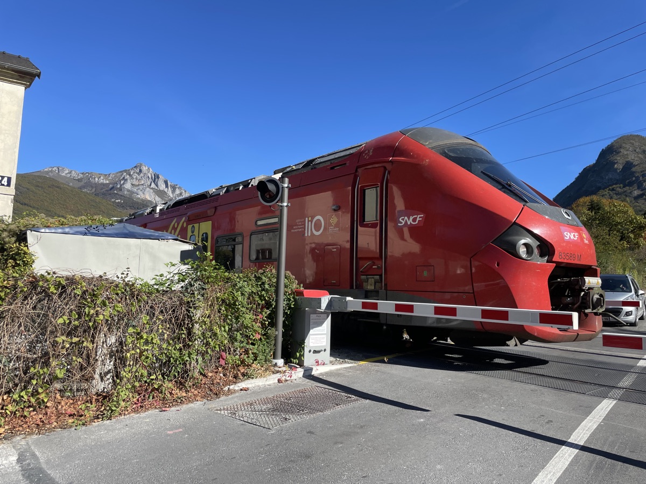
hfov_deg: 67.3
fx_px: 485
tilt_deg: +6.3
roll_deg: -2.0
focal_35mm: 26
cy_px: 242
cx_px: 323
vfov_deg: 53.1
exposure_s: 1/2020
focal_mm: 4.2
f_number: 1.6
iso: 32
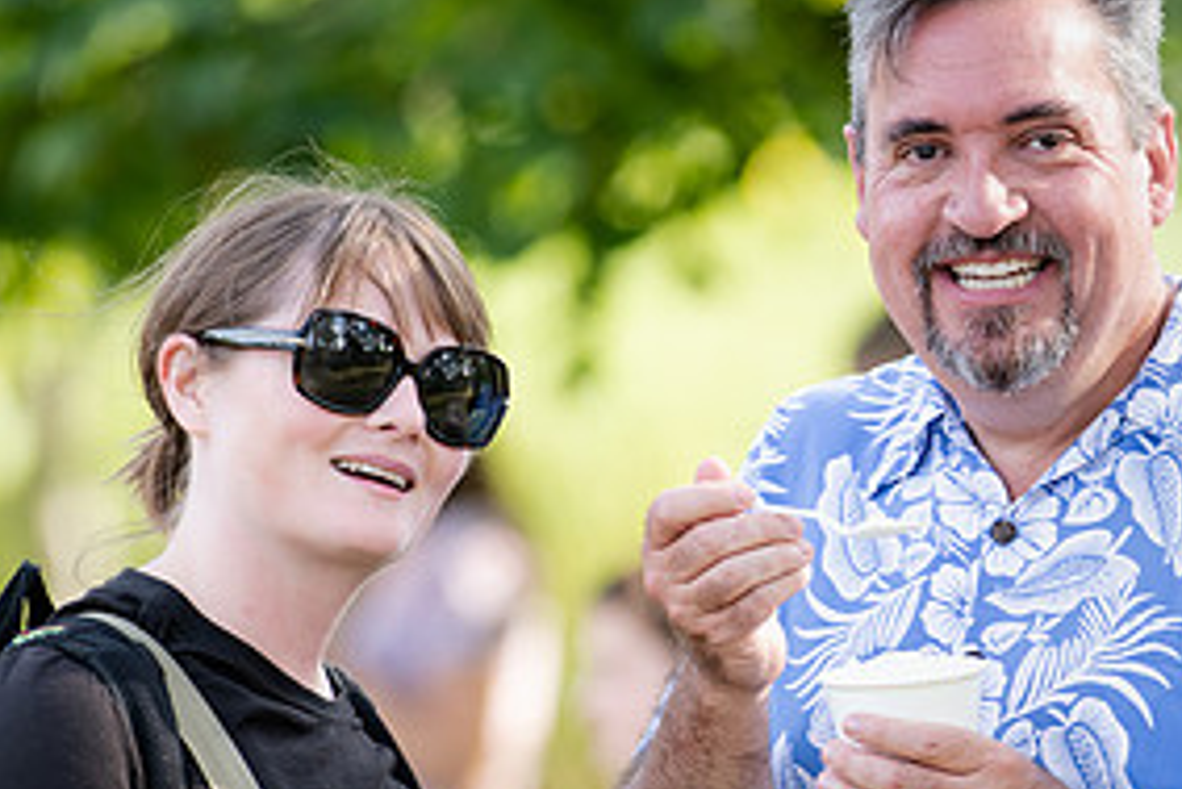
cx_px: 1007
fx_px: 20202
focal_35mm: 615
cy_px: 457
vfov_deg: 2.2
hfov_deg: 3.3
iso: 320
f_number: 5
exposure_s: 1/250
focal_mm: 300
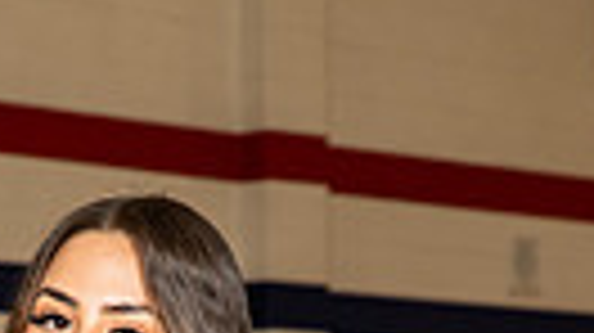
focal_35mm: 250
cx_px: 27
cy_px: 914
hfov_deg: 8.6
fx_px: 3934
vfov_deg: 4.7
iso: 320
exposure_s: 1/250
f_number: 7.1
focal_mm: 70
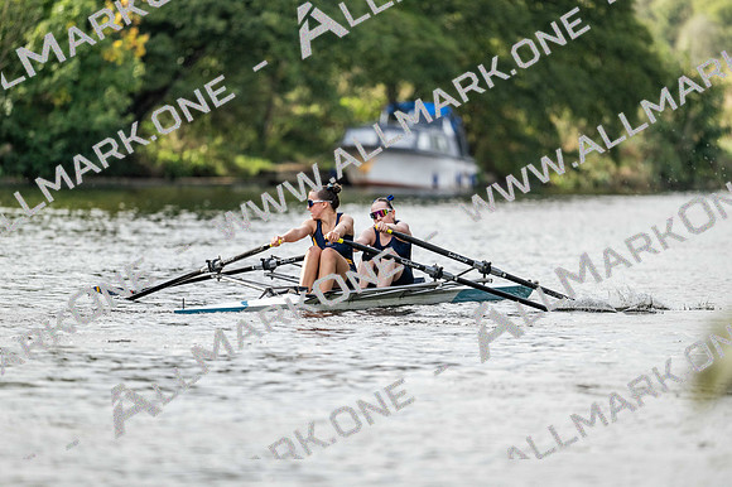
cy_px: 244
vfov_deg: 3.4
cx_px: 366
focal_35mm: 400
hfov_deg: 5.2
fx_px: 8130
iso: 800
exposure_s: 1/2500
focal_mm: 400
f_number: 4.5
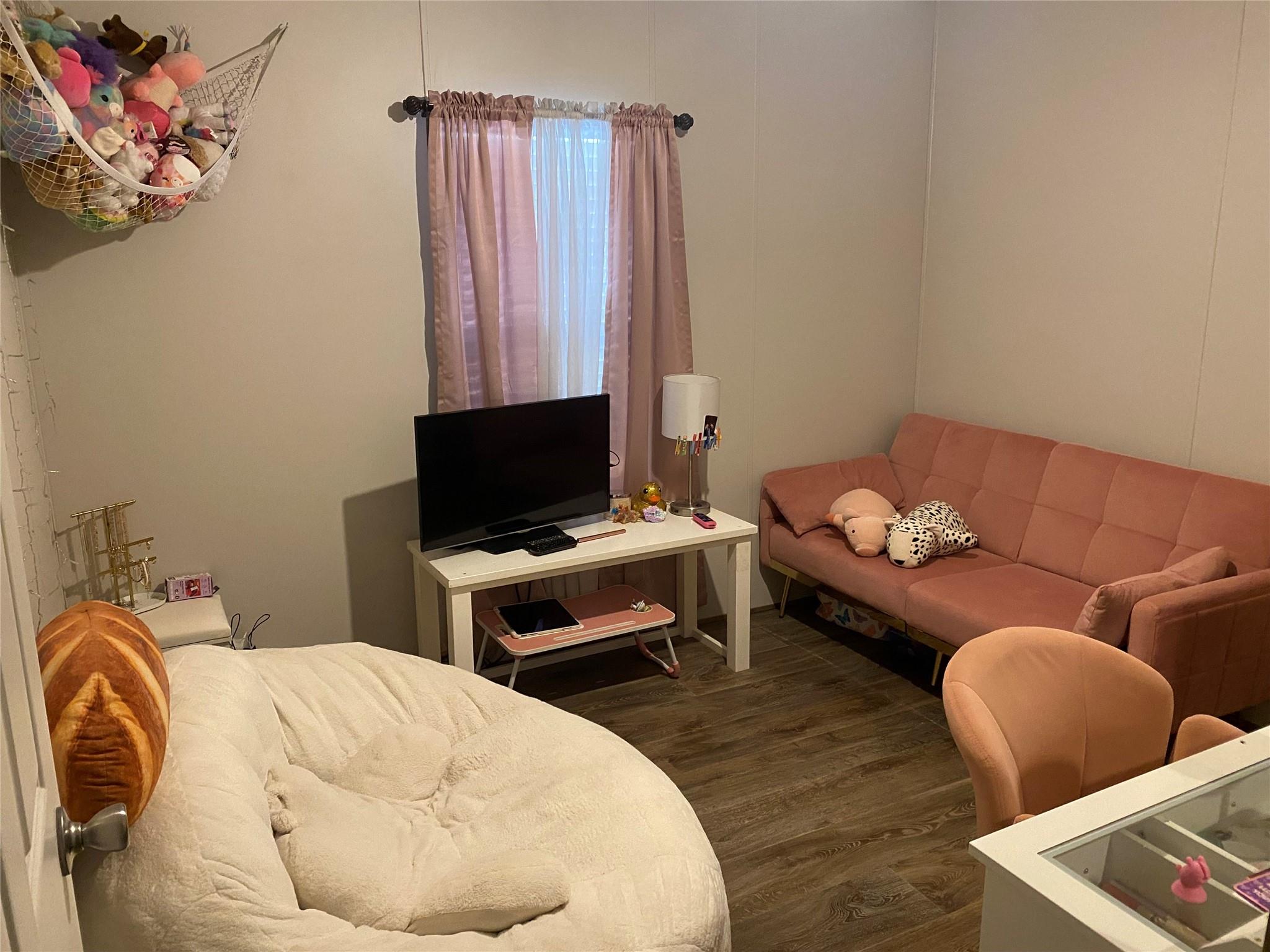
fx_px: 954
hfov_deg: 67.3
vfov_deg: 53.1
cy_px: 476
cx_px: 635
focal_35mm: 26
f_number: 1.8
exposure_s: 1/40
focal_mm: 4.25
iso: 320
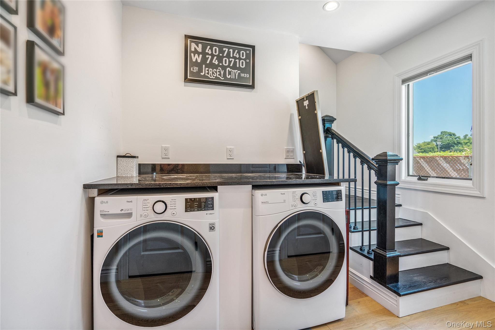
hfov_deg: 96.7
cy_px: 165
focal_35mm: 16
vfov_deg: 73.7
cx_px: 248
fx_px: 220
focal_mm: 16
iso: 500
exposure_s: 1/80
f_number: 5.6
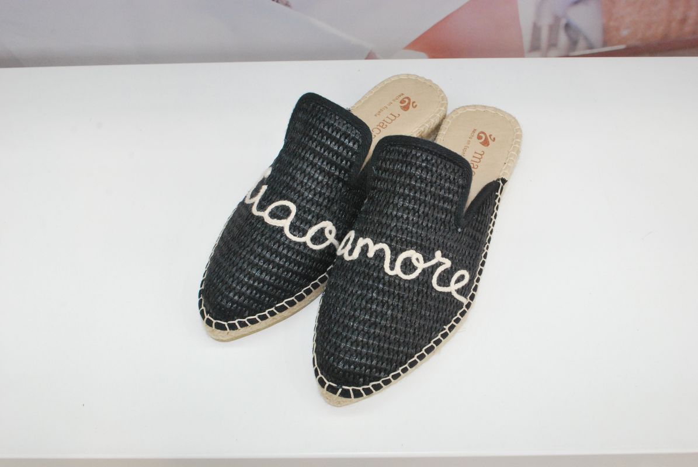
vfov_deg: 34.3
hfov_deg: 49.5
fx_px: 757
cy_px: 234
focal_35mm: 39
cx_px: 349
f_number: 11
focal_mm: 26
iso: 1600
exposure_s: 1/200
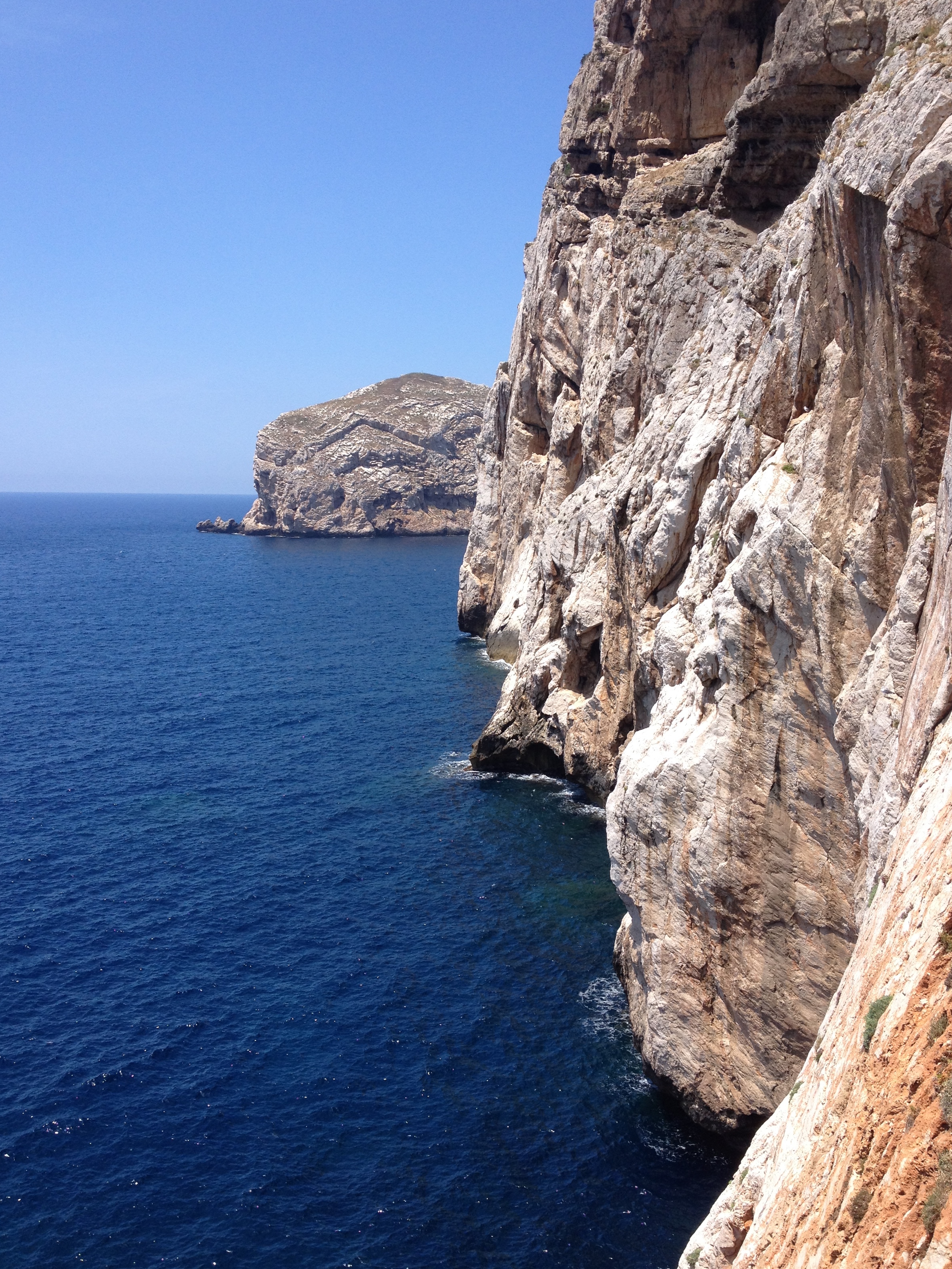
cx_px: 474
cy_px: 627
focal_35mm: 36
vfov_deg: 51.4
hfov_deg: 39.7
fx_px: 1320
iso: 50
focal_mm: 4.28
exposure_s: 1/1346
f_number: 2.4
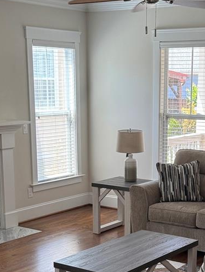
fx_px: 584
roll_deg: +0.0
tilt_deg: -13.1
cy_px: 204
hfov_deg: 19.8
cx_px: 138
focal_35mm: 74
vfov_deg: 26.0
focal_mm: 6.76
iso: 100
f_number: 1.78
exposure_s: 1/121
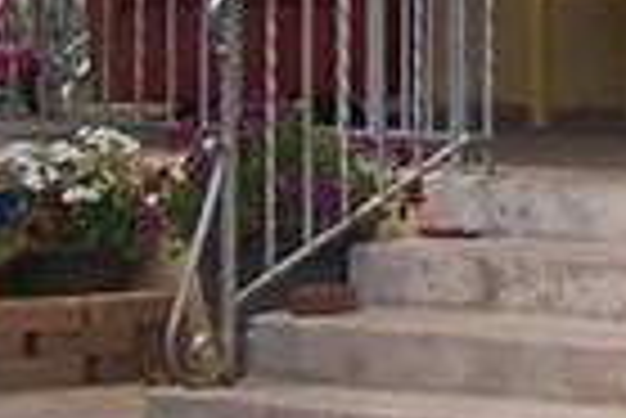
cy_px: -598
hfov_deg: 7.0
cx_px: 1473
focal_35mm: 276
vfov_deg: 4.9
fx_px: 4804
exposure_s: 1/125
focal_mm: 5.85
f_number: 6.3
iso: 64
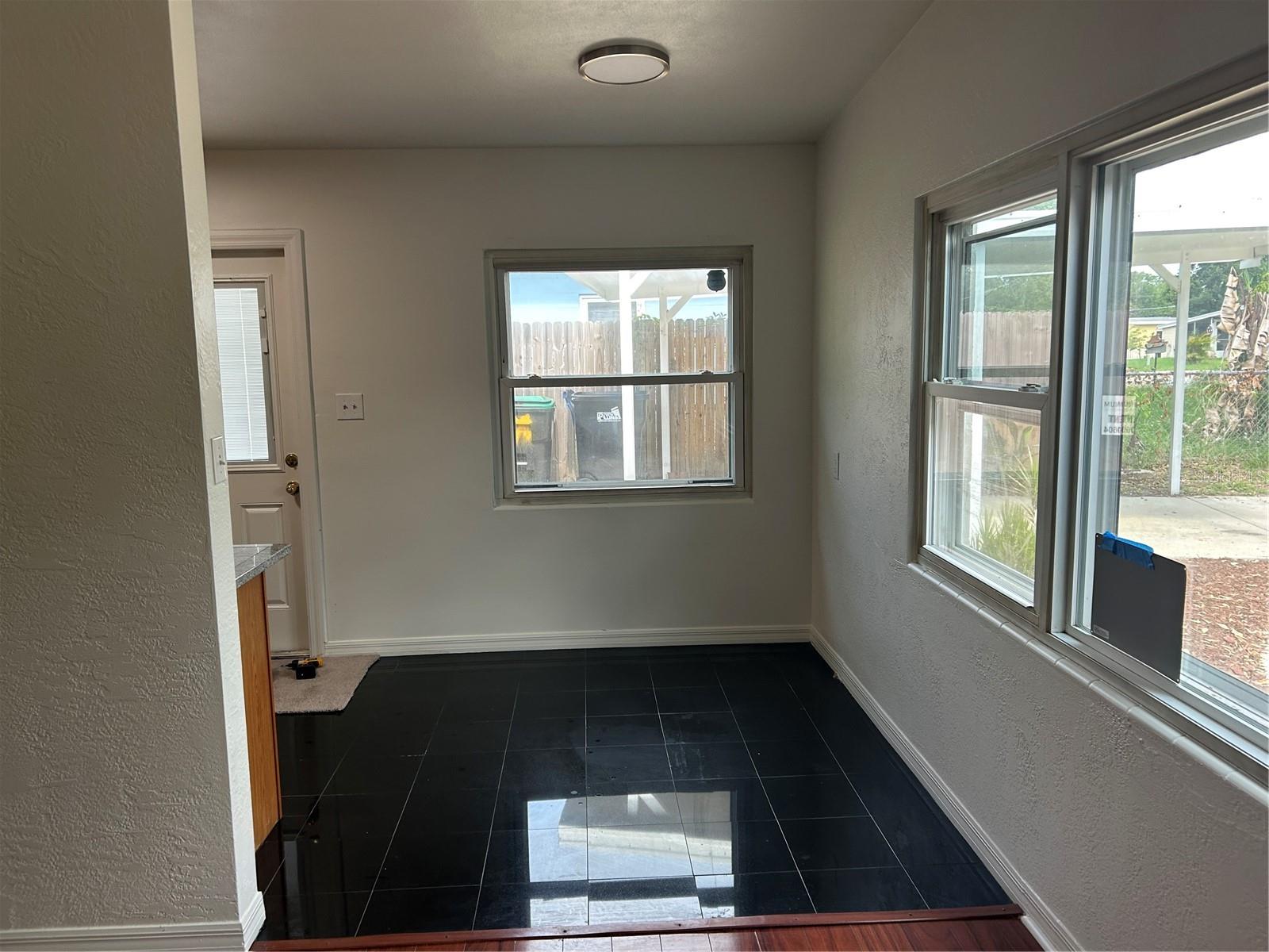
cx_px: 634
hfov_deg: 67.3
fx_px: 953
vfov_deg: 53.1
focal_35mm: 26
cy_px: 476
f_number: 1.5
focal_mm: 5.7
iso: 80
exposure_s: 1/120
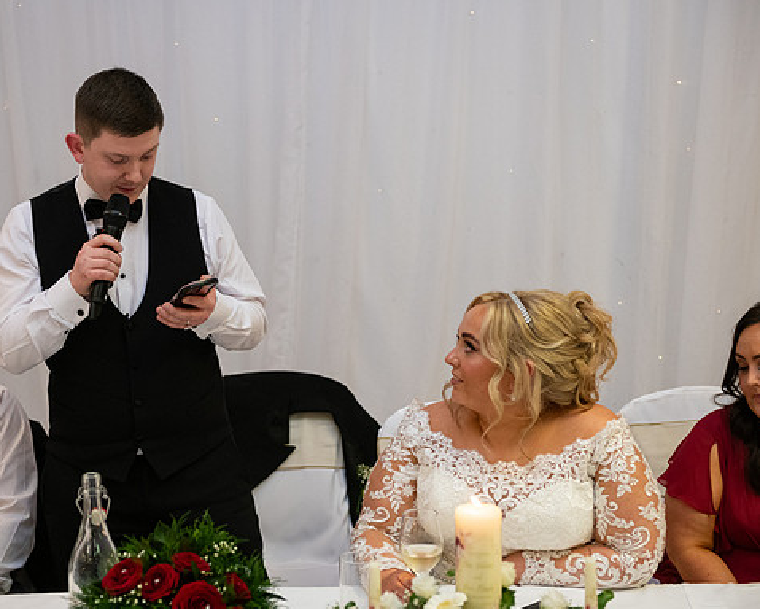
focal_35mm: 66
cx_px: 316
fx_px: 1485
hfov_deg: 28.7
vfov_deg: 23.2
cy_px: 306
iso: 1250
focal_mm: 58
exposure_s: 1/160
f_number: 3.5
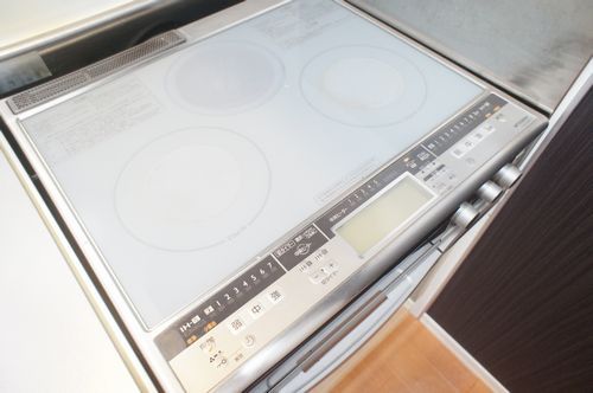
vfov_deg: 53.0
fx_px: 395
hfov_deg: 73.8
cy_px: 196
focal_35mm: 24
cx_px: 296
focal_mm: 16
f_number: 3.2
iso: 1600
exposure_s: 1/60
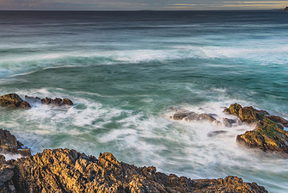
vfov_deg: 30.7
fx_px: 344
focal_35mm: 43
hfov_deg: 45.4
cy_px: 50
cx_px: 134
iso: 40
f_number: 8
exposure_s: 4
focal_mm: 24
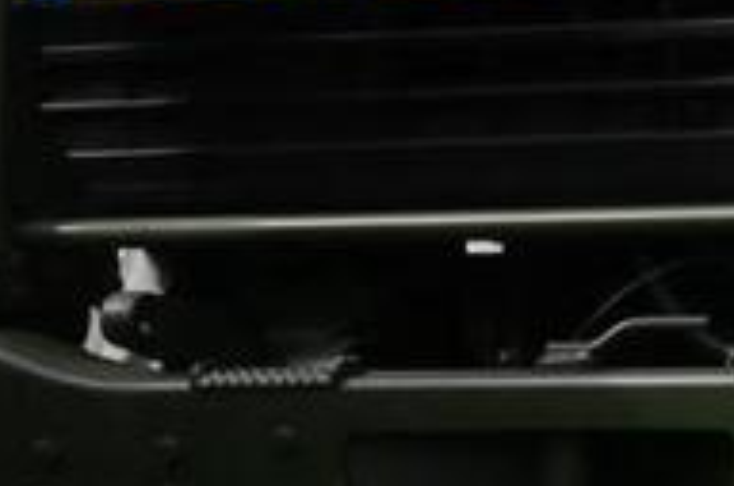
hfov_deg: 8.4
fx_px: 4739
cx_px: 1479
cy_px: -197
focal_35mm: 233
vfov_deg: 5.8
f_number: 22
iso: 12800
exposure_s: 1/2500
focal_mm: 45
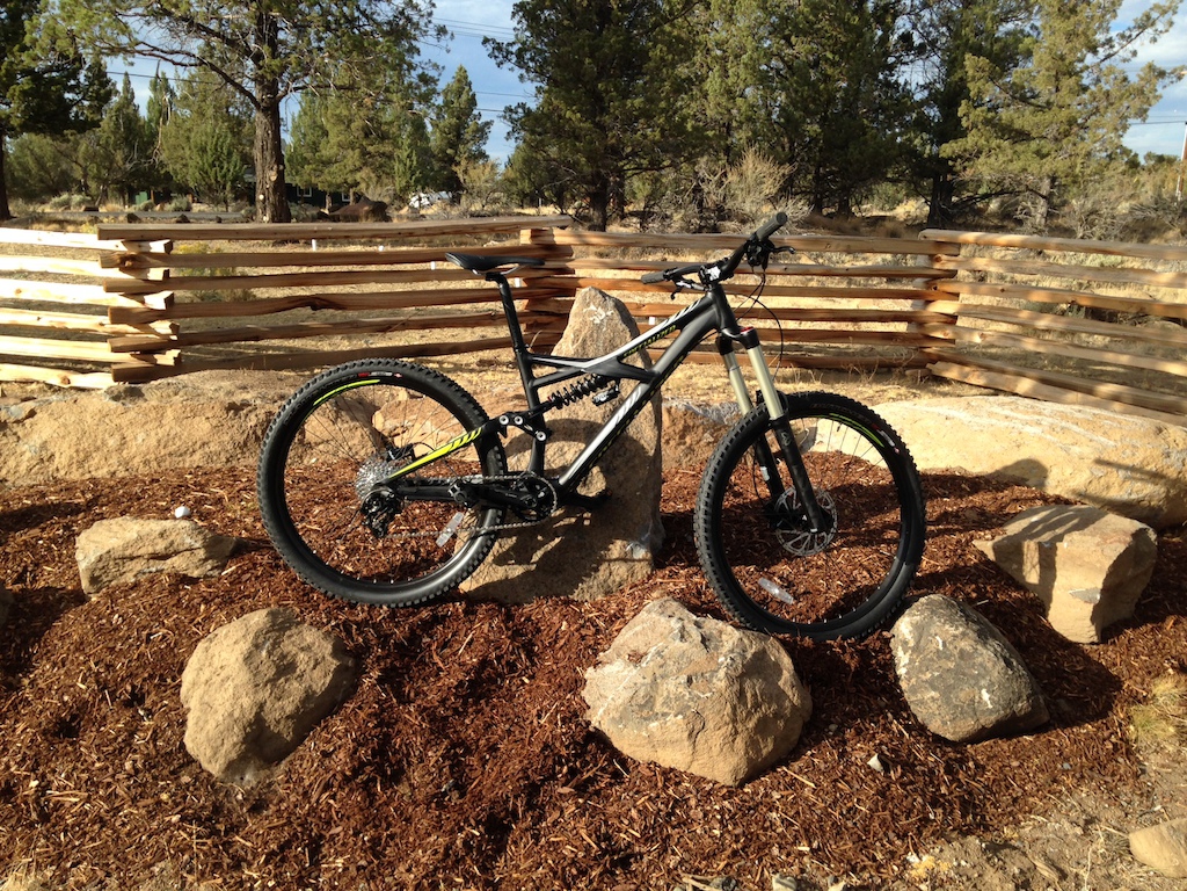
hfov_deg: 55.4
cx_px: 594
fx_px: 1132
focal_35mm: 33
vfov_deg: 42.9
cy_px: 446
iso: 50
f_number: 2.4
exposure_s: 1/786
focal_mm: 4.12
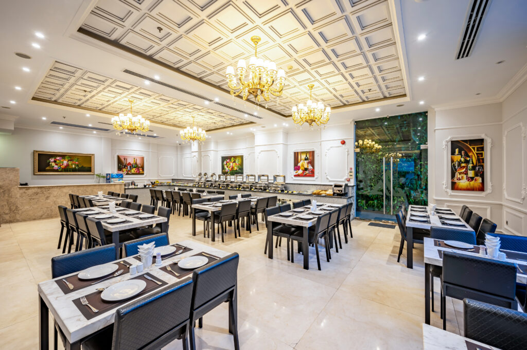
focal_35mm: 14
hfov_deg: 104.3
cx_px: 264
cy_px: 175
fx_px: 205
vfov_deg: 81.1
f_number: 10
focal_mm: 14
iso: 200
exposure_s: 1/20
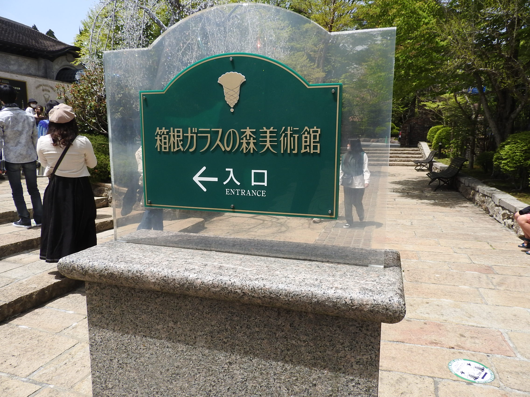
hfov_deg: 71.6
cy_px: 198
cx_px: 265
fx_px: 367
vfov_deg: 56.8
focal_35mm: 24
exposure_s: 1/1000
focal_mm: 4.3
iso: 100
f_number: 3.3
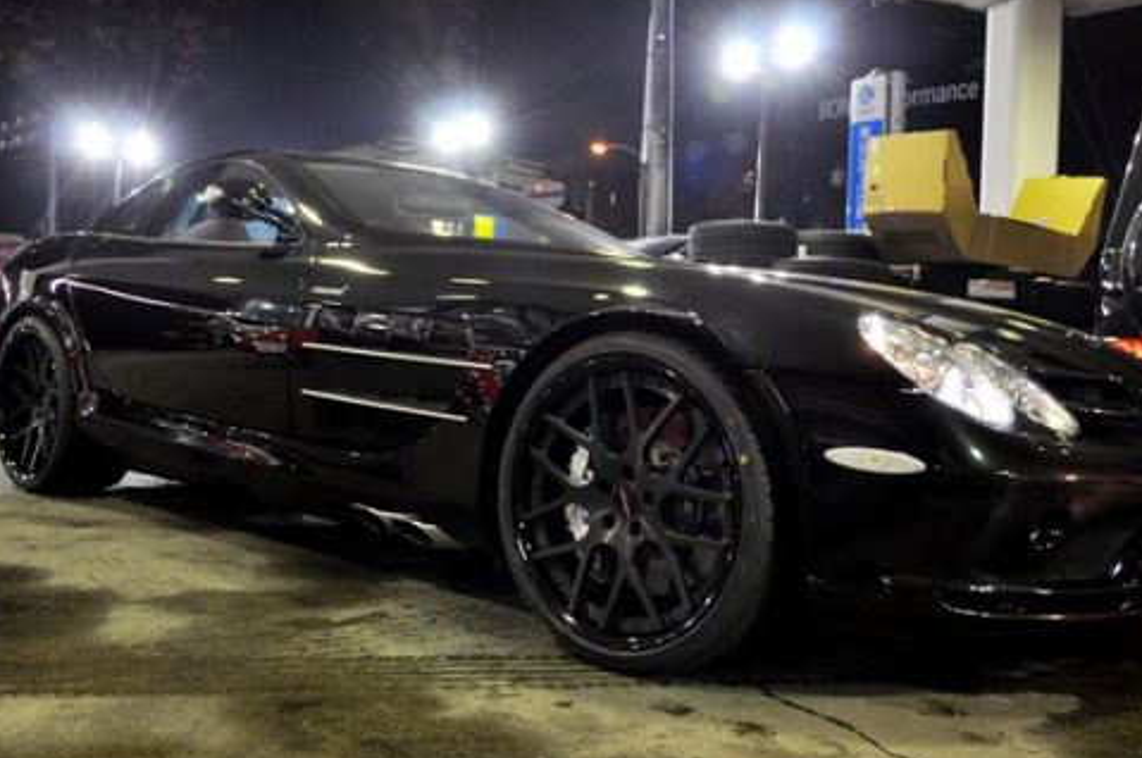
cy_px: 414
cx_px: 563
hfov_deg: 57.3
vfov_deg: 39.8
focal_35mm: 33
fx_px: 1045
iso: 400
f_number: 4.5
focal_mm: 18
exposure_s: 1/20
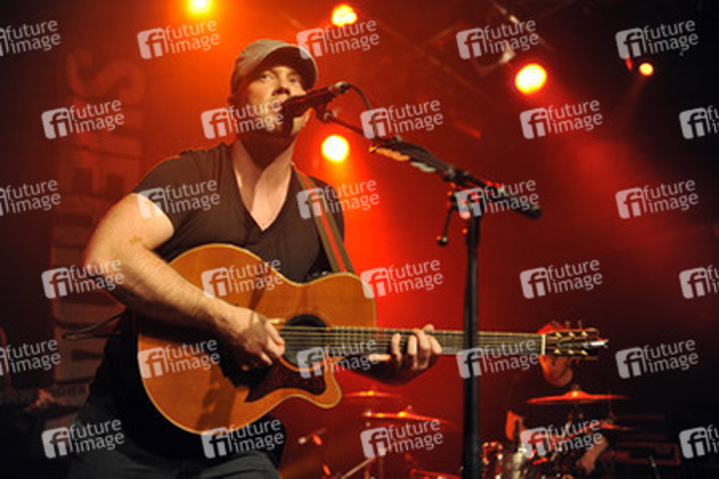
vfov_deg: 27.0
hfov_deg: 39.6
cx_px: 360
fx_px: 998
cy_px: 240
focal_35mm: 50
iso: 1600
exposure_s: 1/125
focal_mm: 50
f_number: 2.8
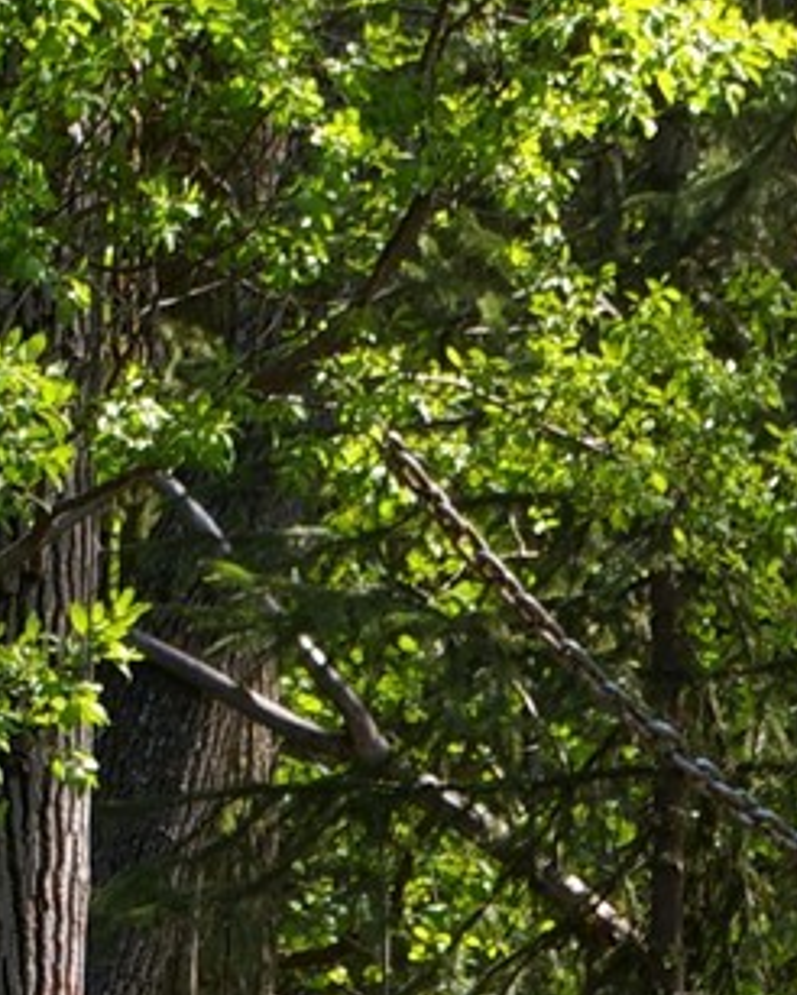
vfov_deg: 5.9
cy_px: 1309
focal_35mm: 326
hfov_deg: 4.7
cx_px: 1197
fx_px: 9602
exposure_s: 1/90
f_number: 8
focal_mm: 55
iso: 200
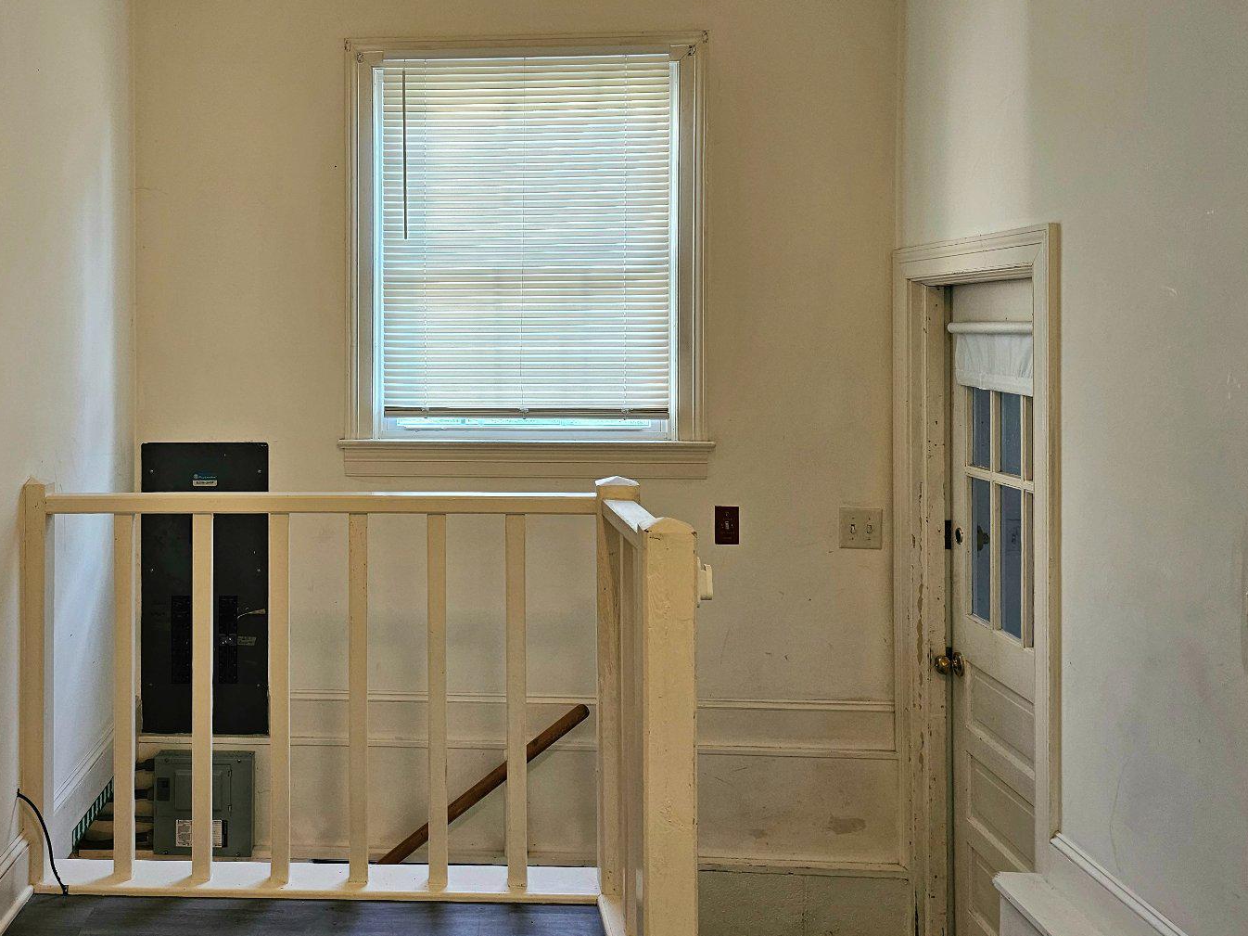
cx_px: 366
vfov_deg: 40.4
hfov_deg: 51.1
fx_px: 1262
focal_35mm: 35
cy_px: 356
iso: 100
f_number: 1.7
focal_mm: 6.3
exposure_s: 1/60.2
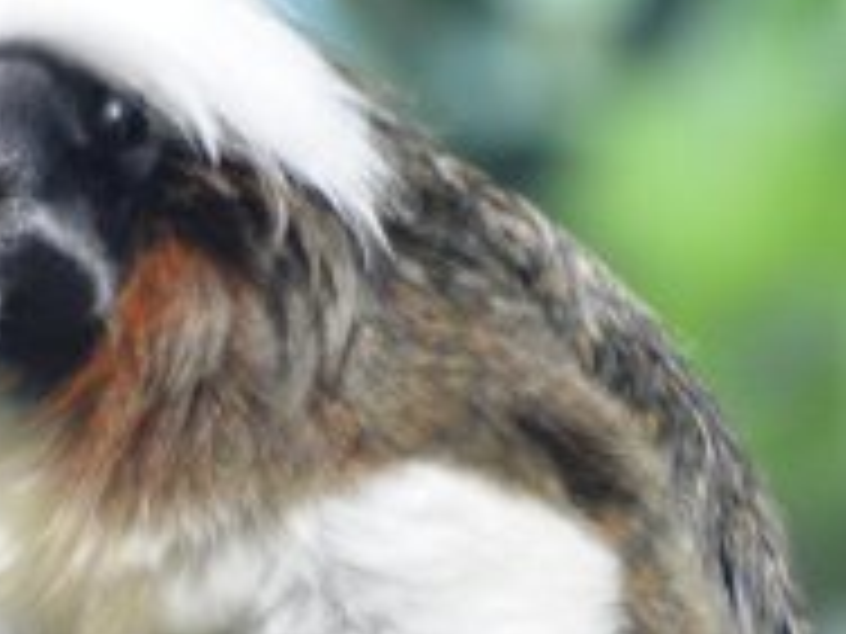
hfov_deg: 3.1
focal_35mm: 633
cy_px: 479
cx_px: 153
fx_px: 15460
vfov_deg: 2.4
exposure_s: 1/60
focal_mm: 135
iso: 1800
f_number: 5
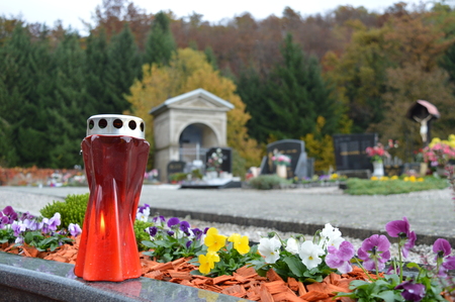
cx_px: 228
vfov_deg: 36.8
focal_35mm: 36
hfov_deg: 53.2
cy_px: 151
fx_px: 454
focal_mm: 24
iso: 400
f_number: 5.6
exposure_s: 1/100
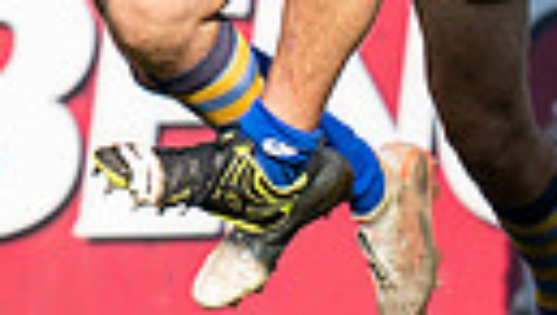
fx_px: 46710
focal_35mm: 3158
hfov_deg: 0.7
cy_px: 39
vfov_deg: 0.4
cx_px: 1
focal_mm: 400
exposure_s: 1/1250
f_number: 2.8
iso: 100
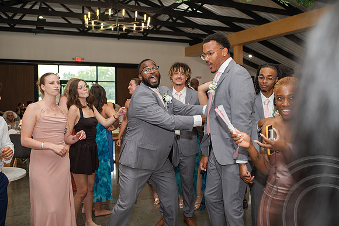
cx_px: 170
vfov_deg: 37.8
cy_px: 113
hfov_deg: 54.5
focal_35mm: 35
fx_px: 329
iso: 800
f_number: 3.2
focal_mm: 35
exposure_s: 1/200
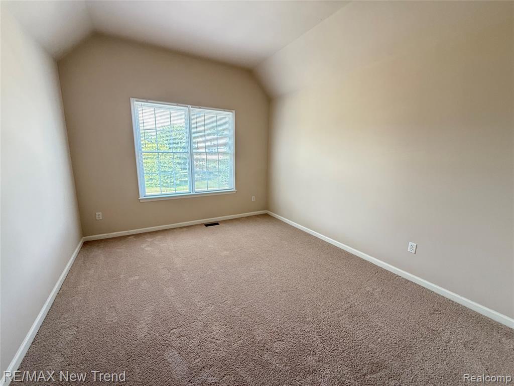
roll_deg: -0.7
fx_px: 208
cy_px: 193
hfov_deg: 102.1
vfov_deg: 85.7
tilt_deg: -10.0
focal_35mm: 14
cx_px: 257
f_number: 2.2
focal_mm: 2.22
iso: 250
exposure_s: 1/99
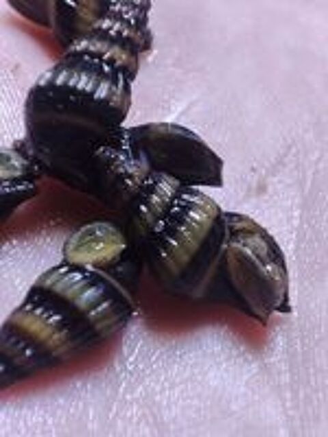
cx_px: 164
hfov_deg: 58.9
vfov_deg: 73.9
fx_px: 291
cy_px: 218
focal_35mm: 23
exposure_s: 1/100
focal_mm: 4.03
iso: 69
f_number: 2.4
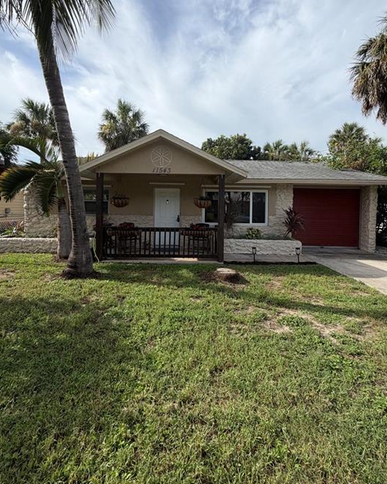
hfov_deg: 80.4
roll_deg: -0.7
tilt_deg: -0.8
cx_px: 193
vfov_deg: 92.6
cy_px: 212
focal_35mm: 16
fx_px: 229
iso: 20
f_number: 2.2
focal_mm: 2.22
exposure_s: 1/830
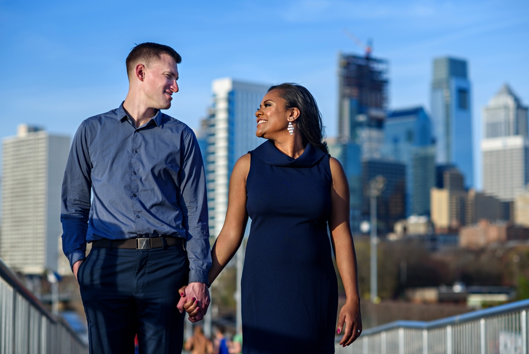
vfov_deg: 16.1
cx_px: 264
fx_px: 1250
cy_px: 177
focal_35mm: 85
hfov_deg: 23.9
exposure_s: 1/1250
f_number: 2.8
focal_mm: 85
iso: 100
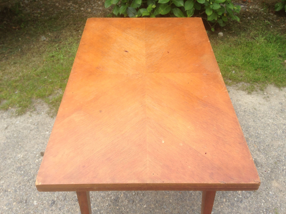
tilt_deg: -44.4
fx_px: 273
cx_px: 143
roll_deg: -1.2
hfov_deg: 55.4
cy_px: 107
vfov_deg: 42.9
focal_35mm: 33
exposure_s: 1/463
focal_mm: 4.12
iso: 50
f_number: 2.4
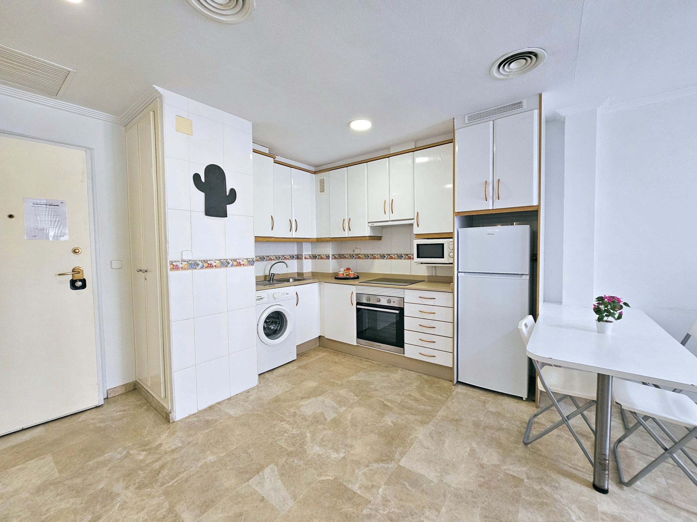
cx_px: 348
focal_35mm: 13
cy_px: 261
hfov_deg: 106.2
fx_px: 262
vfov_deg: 89.9
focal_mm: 2.2
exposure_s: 1/100
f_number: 2.2
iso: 320
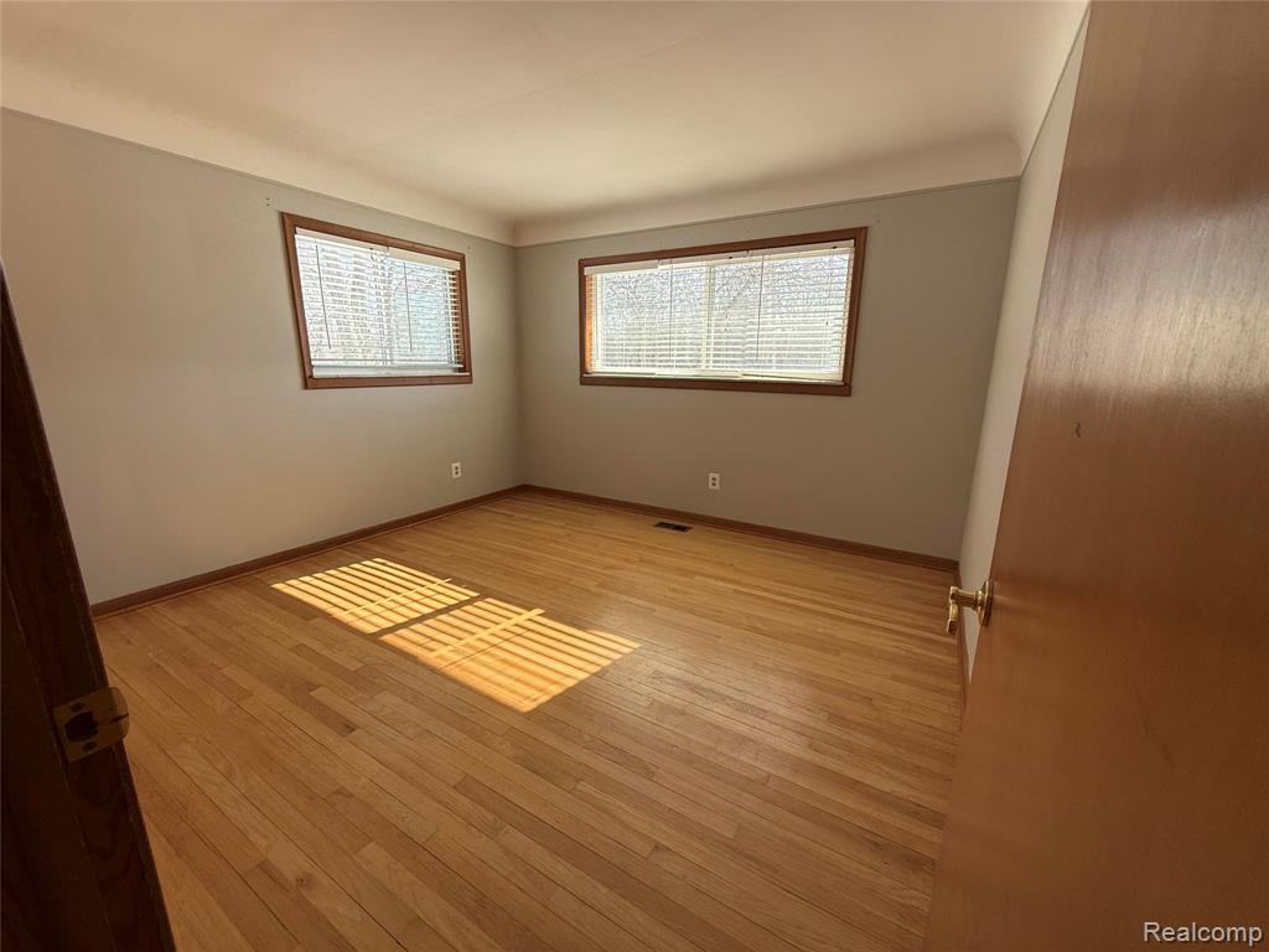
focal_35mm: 14
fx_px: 513
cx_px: 634
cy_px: 476
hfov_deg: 102.1
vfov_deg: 85.7
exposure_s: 1/241
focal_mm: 2.22
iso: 50
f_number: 2.2
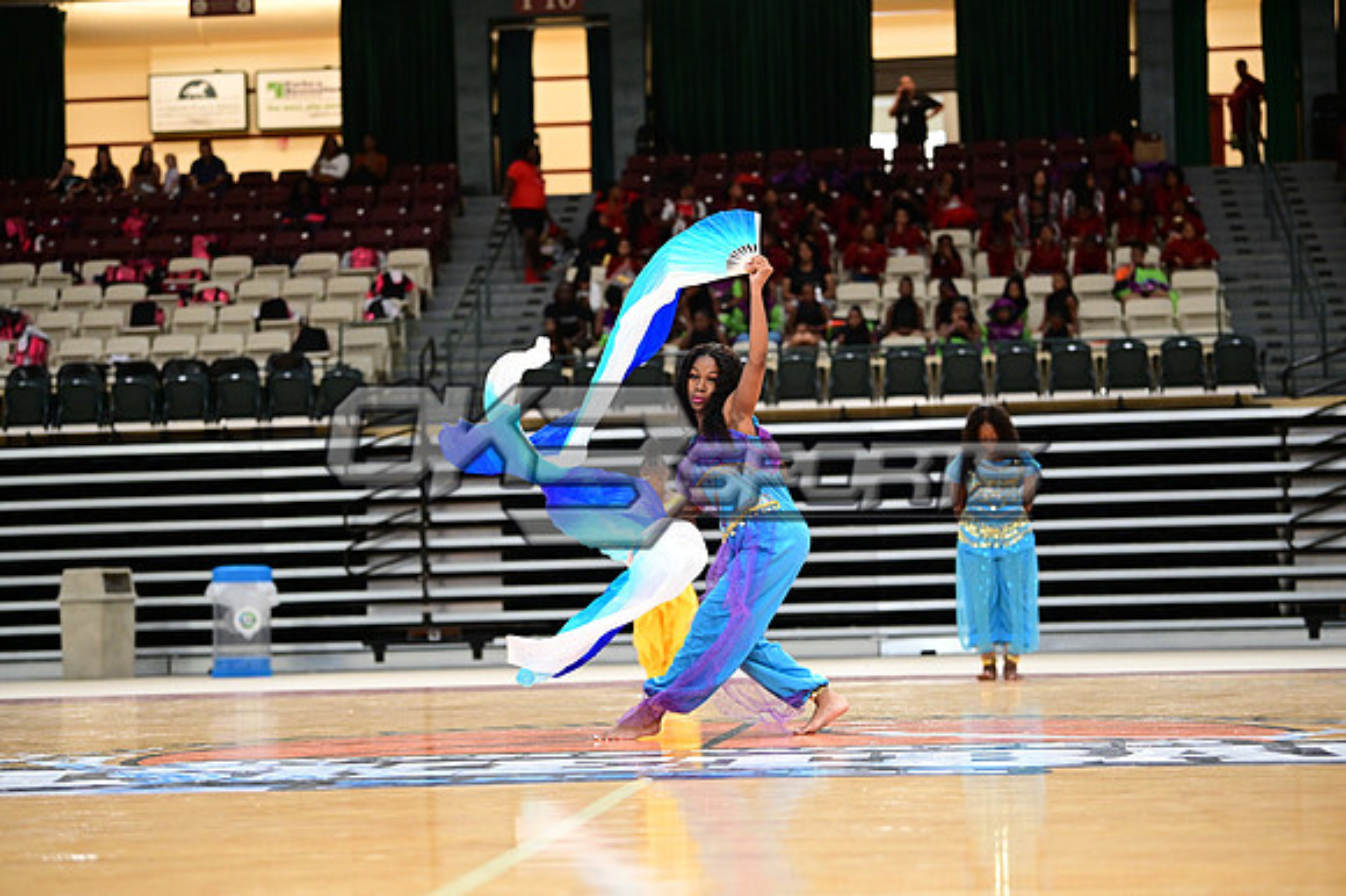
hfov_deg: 23.9
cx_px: 673
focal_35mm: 85
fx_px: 3176
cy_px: 448
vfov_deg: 16.1
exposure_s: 1/1000
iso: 6400
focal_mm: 85
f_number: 3.2
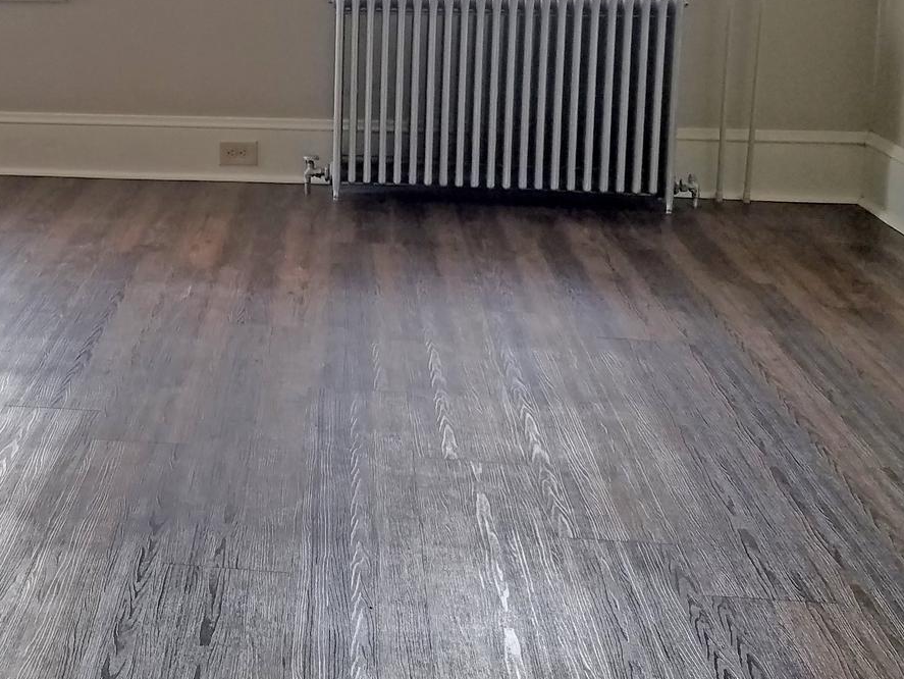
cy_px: 58
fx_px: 1568
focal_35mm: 60
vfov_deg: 23.7
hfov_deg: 31.1
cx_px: 140
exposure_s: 1/120
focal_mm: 4.2
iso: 80
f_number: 1.7
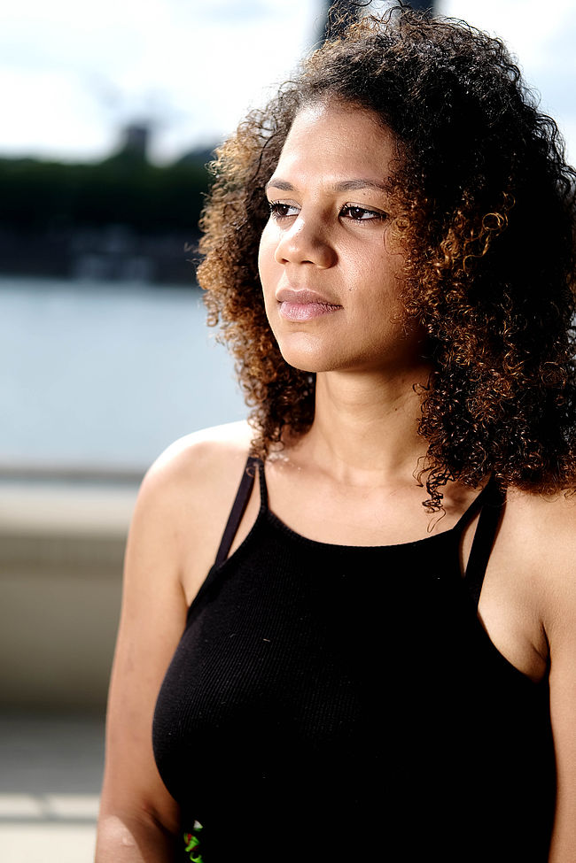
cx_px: 288
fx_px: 1800
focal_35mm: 75
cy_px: 432
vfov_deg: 27.0
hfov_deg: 18.2
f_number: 2
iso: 100
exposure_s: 1/4000
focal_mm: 50
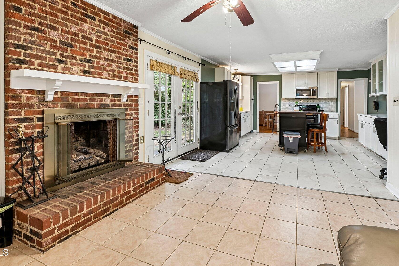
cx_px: 225
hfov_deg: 92.8
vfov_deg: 69.7
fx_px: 188
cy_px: 106
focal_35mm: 17
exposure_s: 1/4
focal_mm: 14
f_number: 9
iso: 200
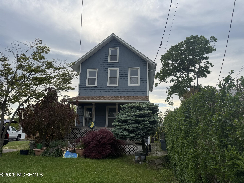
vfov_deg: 56.8
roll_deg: -2.9
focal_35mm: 24
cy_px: 92
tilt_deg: +13.5
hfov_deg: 71.6
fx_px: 169
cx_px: 122
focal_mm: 6.76
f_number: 1.78
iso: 80
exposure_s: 1/2801
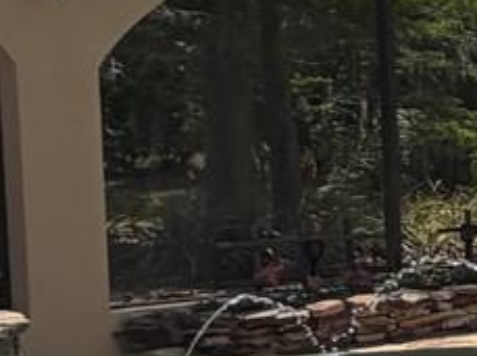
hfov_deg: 10.1
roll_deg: -1.8
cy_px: 229
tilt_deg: -5.0
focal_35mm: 98
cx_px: 1600
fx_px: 1348
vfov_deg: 15.0
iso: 25
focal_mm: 2.22
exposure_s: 1/770
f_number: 2.2
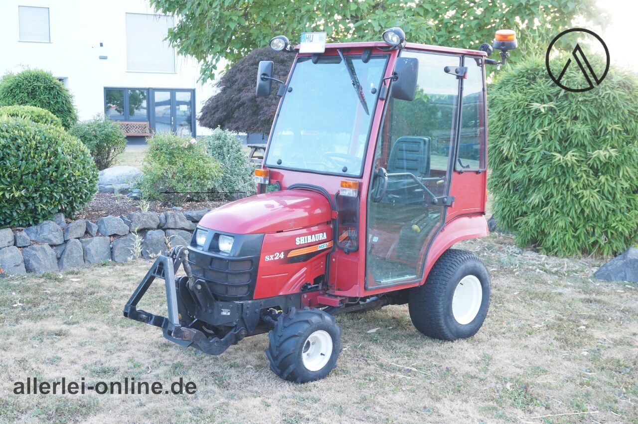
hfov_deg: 45.0
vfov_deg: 30.8
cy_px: 212
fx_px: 770
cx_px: 319
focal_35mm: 44
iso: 800
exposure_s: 1/125
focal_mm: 29
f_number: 6.3
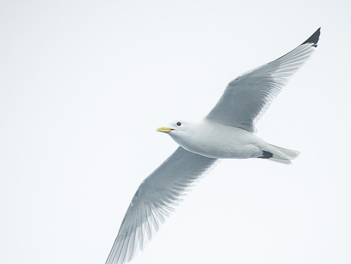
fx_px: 8483
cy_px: 175
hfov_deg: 2.4
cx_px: 201
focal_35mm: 836
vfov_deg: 1.8
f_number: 6.3
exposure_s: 1/4000
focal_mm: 500
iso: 800
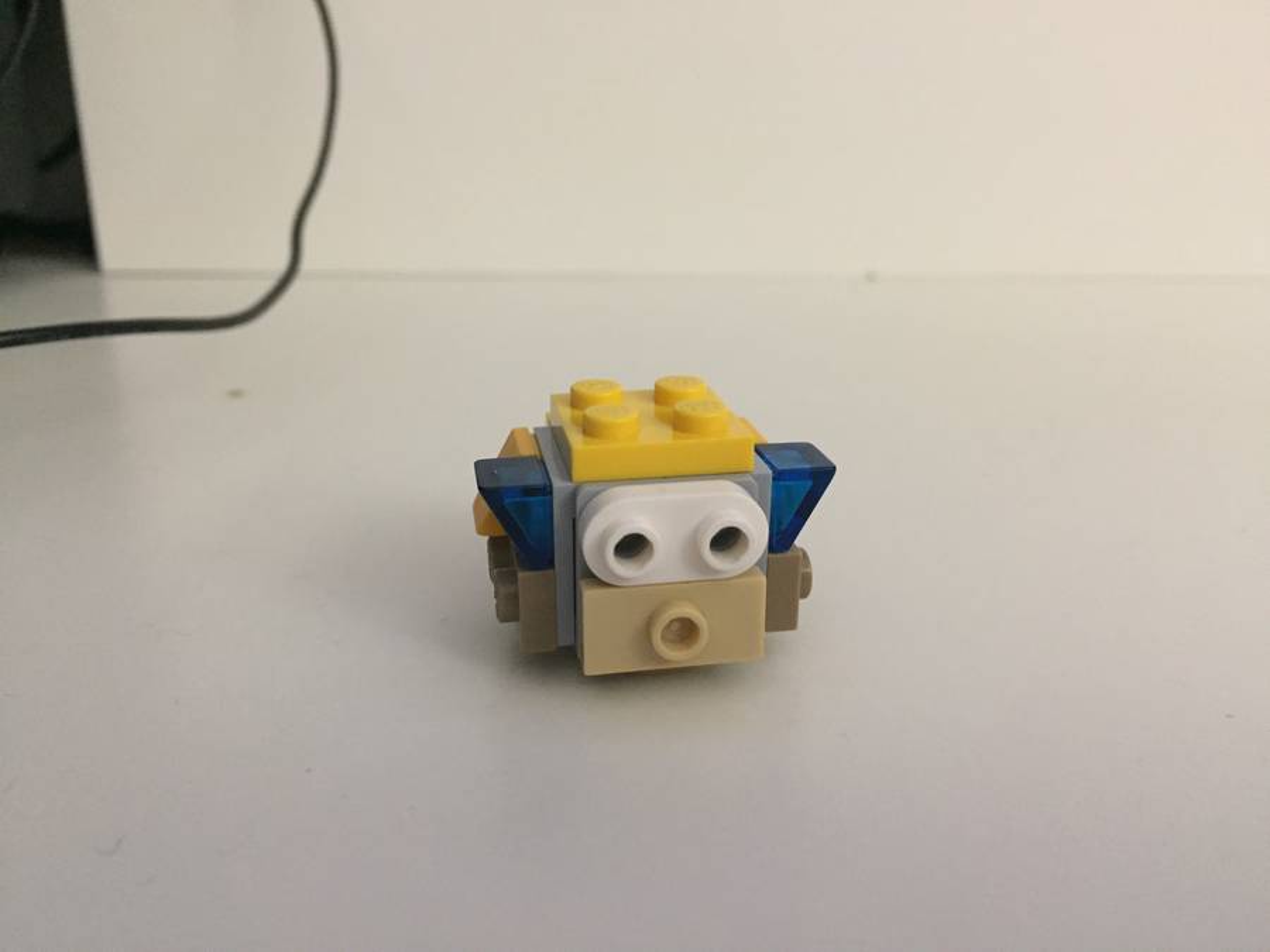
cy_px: 476
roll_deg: -0.5
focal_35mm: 29
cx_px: 635
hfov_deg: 61.7
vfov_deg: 48.2
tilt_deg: -20.2
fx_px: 1064
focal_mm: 4.15
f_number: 2.2
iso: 250
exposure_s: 1/20
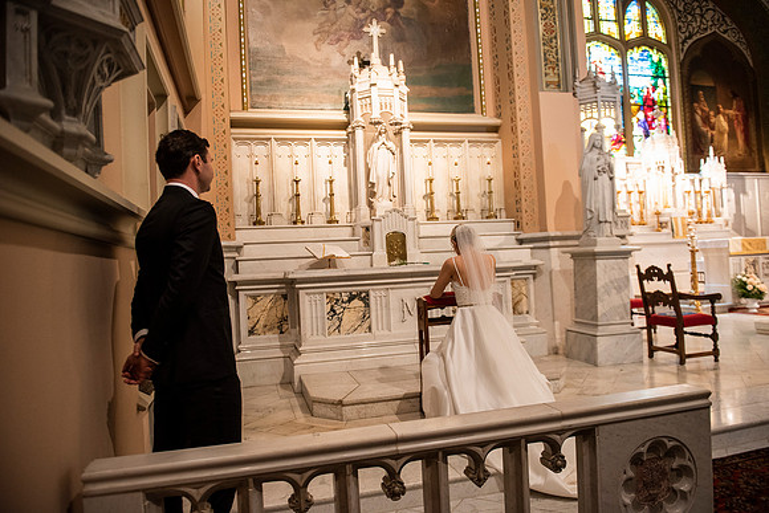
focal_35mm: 24
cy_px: 256
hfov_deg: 73.7
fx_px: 513
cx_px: 384
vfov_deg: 53.2
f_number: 2.8
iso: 1600
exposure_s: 1/125
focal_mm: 24
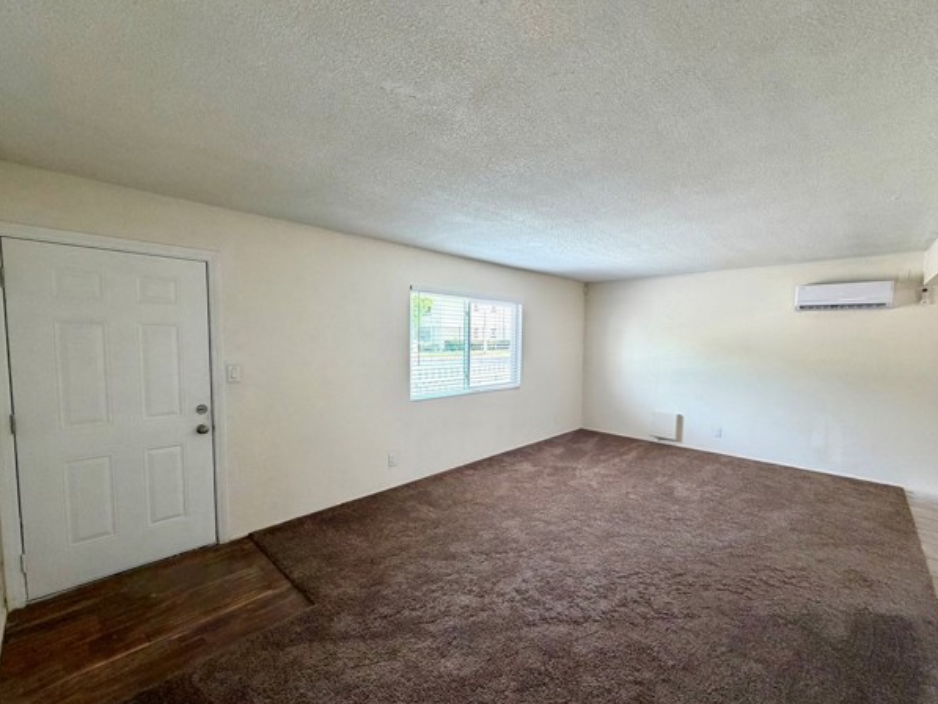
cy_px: 366
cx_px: 496
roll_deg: -0.5
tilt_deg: -4.9
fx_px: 407
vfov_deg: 81.7
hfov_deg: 98.0
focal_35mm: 15
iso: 200
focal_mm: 2.22
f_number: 2.2
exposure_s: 1/60
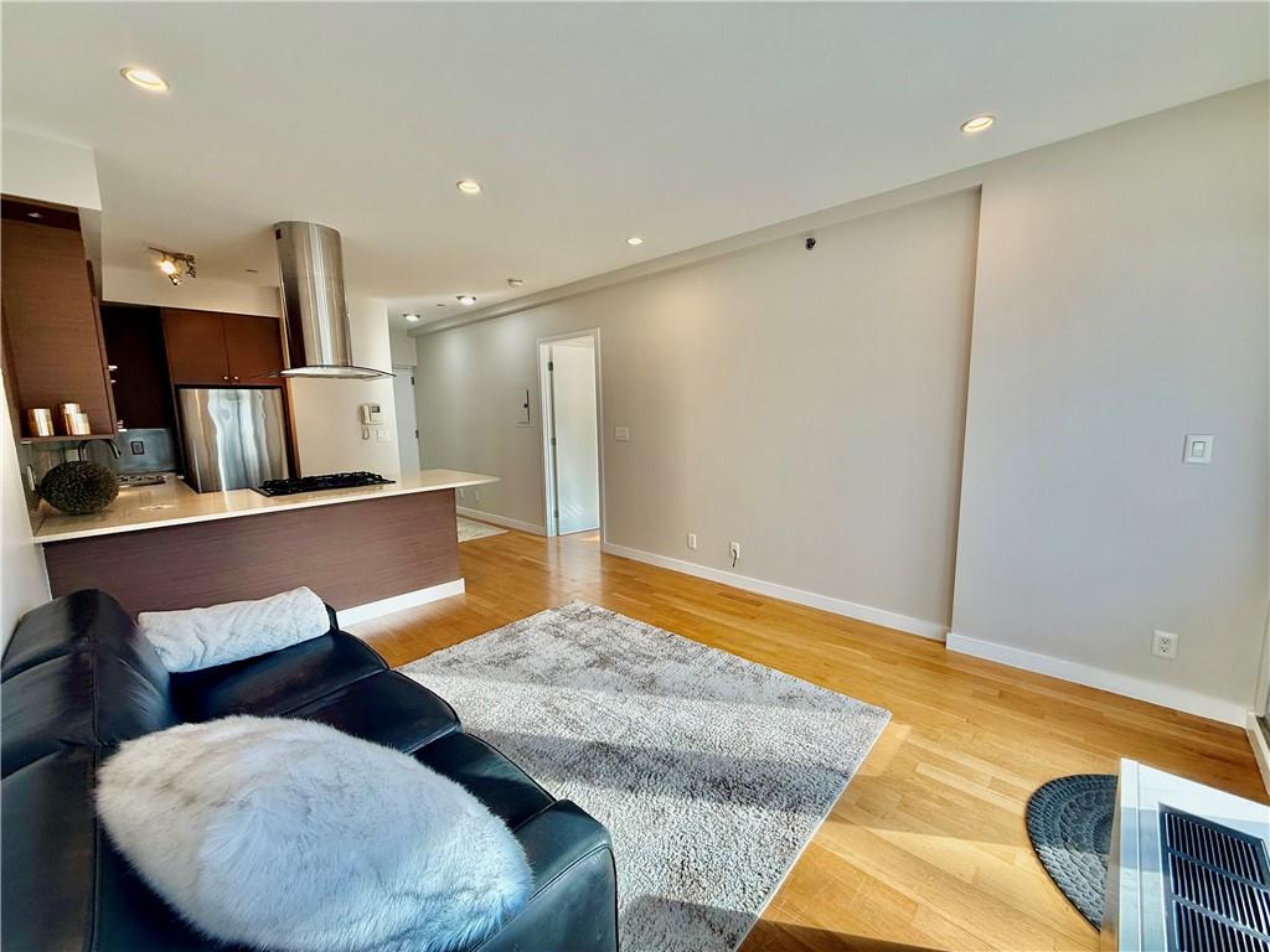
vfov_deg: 85.7
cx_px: 635
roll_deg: +1.6
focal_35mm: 14
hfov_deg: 102.1
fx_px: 514
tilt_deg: -7.6
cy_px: 476
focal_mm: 2.22
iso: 80
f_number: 2.2
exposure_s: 1/120
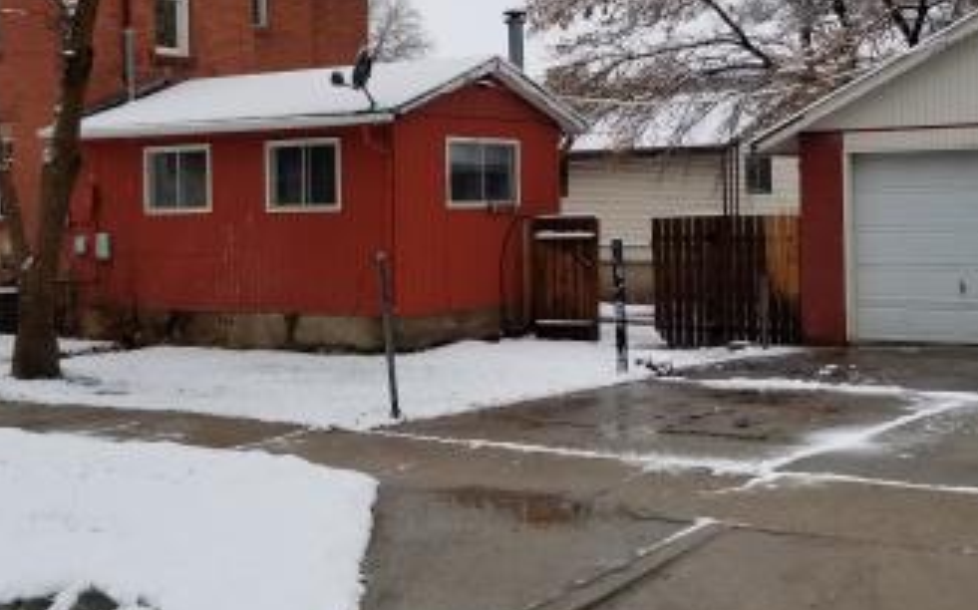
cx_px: 452
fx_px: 1439
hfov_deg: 37.5
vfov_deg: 23.9
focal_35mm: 54
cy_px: 221
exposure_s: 1/487
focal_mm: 4.25
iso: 50
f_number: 1.7
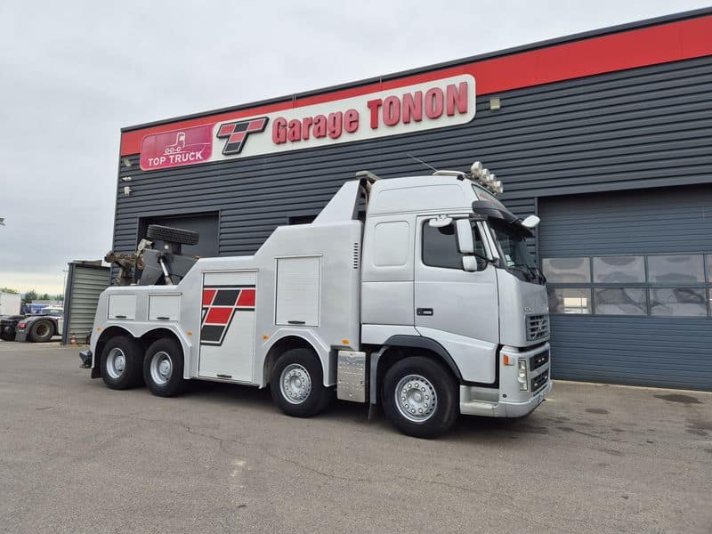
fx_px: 473
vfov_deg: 58.9
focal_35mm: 23
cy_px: 267
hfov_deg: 73.9
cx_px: 356
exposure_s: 1/302
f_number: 1.8
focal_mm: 5.4
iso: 25
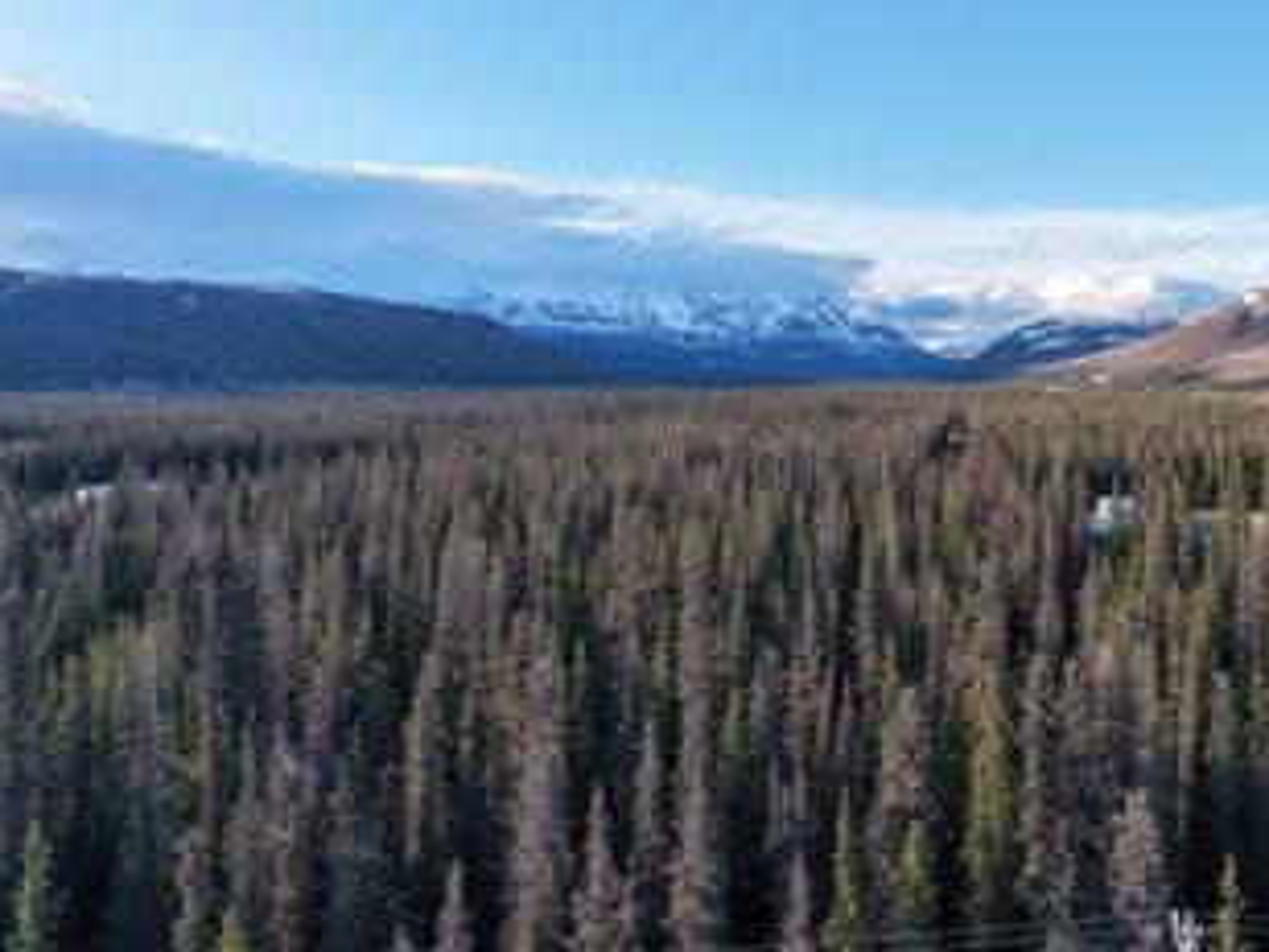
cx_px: 923
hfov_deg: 64.0
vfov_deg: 52.6
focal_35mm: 26
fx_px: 953
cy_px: 373
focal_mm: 3.05
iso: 100
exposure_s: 1/350
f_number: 2.2
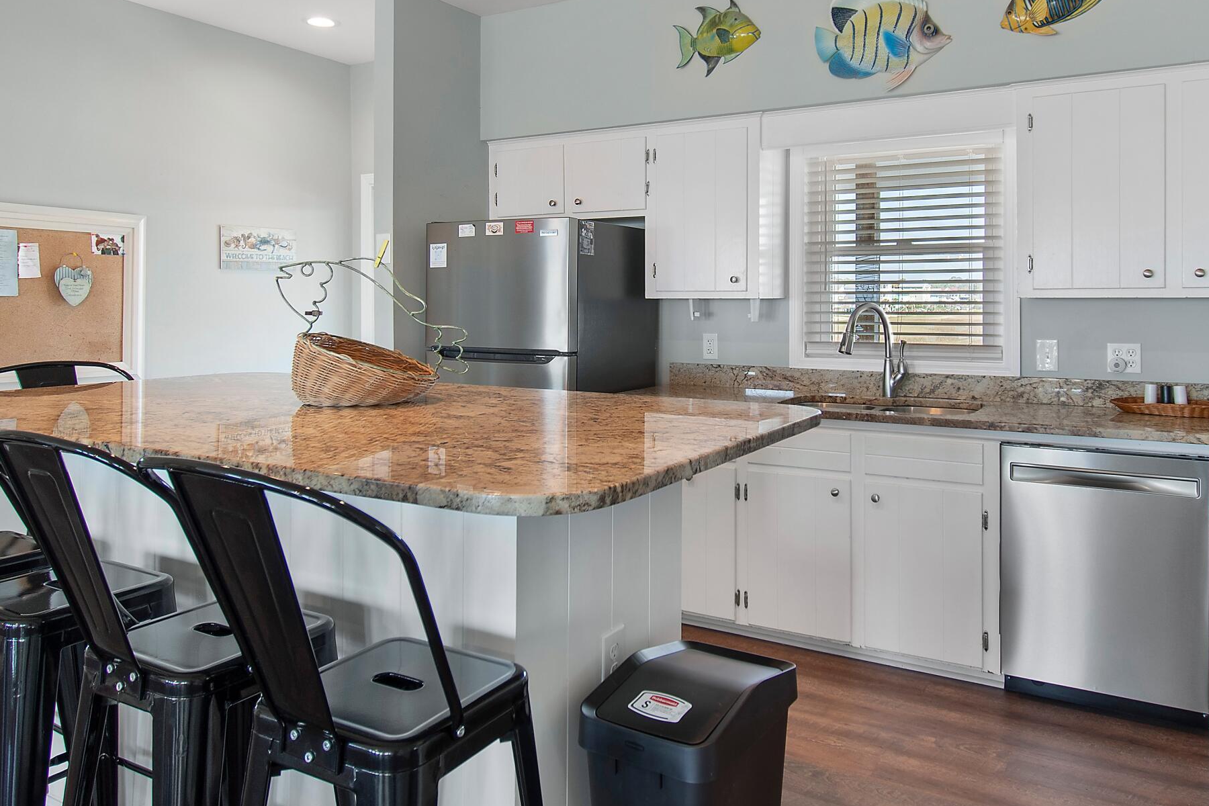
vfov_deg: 50.6
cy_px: 288
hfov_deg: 71.3
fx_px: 840
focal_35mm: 25
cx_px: 674
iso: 100
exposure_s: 1/13
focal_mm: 10
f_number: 4.5
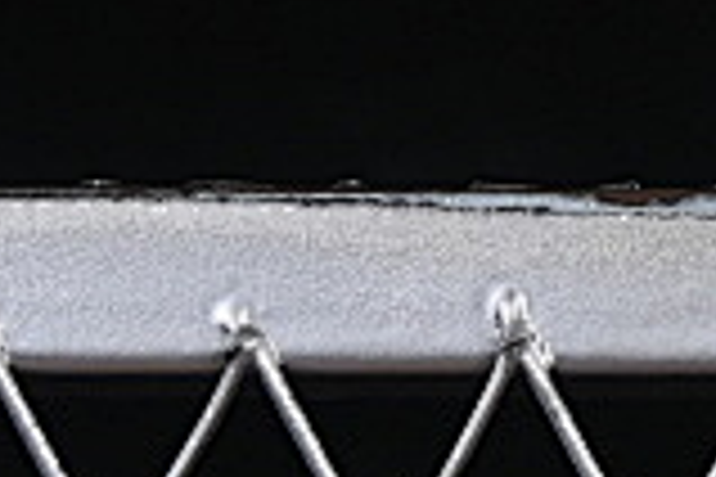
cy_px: -828
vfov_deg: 2.7
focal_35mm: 509
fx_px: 10123
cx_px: 1999
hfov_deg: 3.9
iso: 160
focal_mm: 50
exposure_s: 1/80
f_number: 8
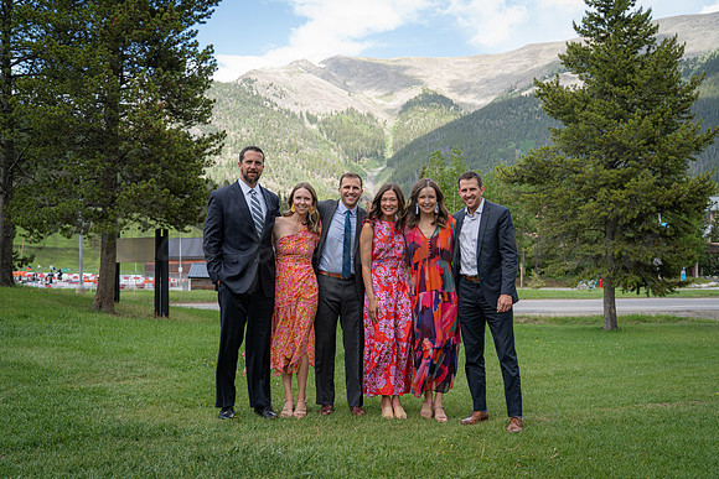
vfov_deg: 36.0
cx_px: 360
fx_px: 739
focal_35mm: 37
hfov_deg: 51.9
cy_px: 240
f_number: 4
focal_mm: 37
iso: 400
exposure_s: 1/800
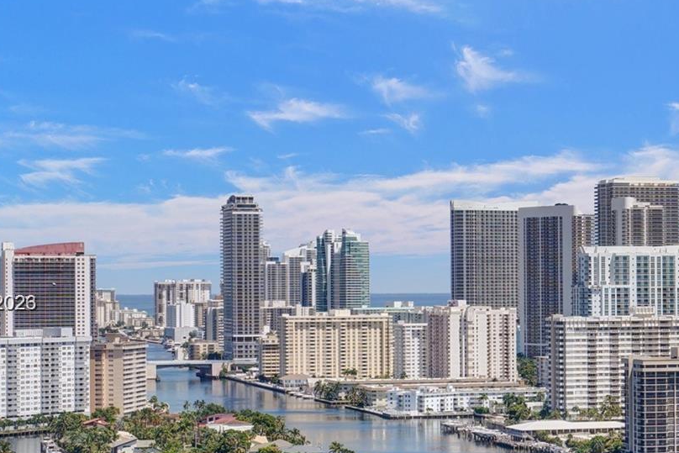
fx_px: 1943
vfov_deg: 13.3
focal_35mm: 103
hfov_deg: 19.8
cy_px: 304
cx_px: 447
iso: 80
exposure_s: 1/125
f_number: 7.1
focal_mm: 35
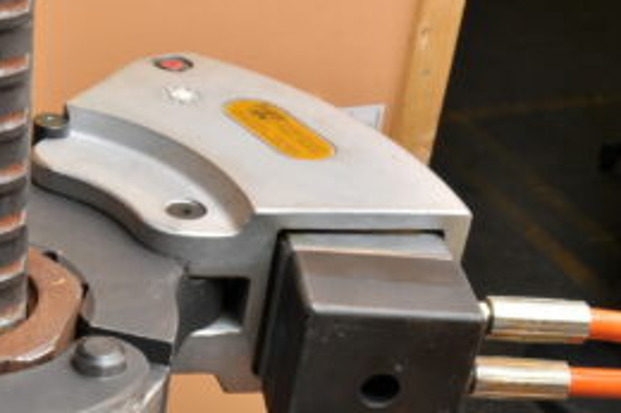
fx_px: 1431
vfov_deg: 16.2
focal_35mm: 83
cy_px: 375
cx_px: 134
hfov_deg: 24.1
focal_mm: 24
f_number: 10
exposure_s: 1/60
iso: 200
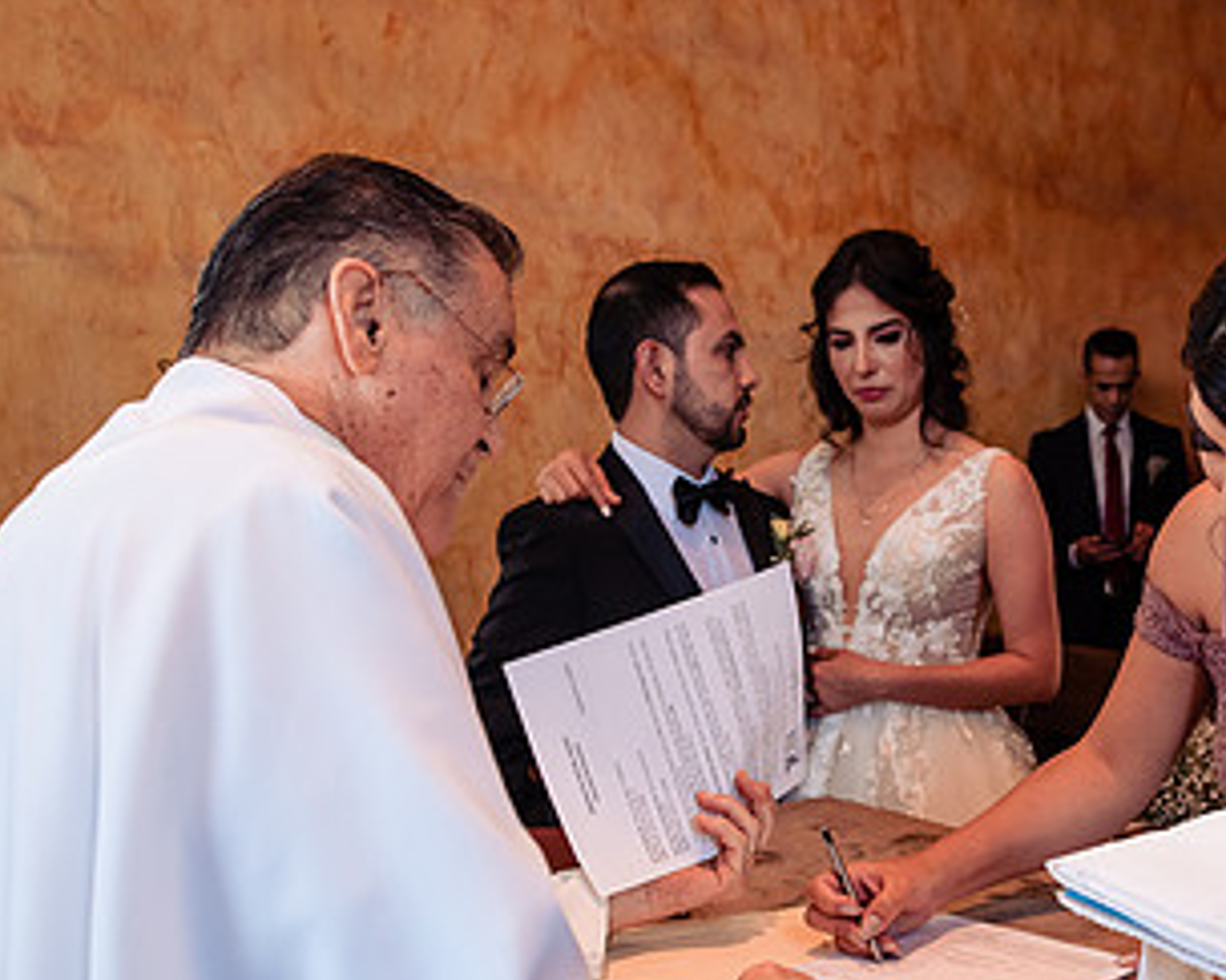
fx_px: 1560
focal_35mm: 43
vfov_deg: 34.7
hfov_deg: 42.3
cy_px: 599
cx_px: 827
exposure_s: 1/200
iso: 1250
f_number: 3.5
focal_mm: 24
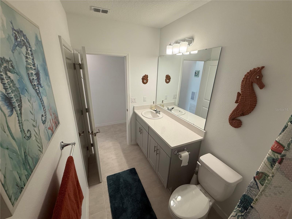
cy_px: 110
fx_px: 118
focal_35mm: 14
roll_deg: -1.3
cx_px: 146
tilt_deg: -18.7
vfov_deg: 85.7
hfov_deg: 102.1
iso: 125
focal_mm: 2.22
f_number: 2.2
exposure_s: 1/120
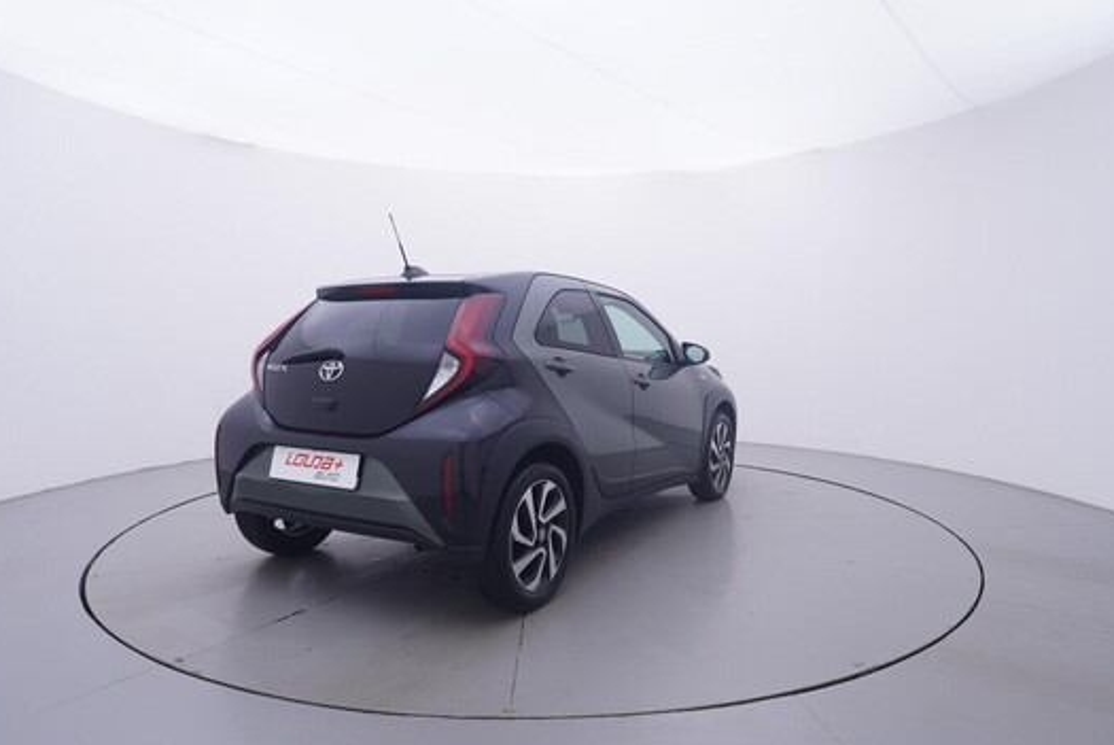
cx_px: 555
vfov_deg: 54.2
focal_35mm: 24
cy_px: 372
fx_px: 728
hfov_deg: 74.8
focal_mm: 15
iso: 200
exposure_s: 1/80
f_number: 5
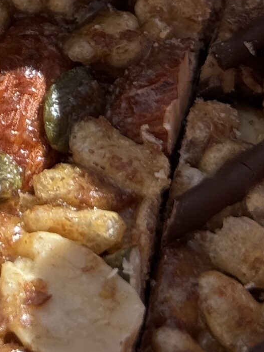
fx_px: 1789
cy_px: -161
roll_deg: +0.3
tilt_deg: -44.0
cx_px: -178
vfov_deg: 10.9
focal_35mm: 176
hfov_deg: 8.2
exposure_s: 1/3817
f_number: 1.78
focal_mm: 6.76
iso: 64
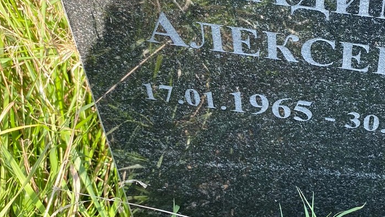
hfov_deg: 34.3
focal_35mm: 58
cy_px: 69
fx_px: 592
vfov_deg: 20.7
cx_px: 334
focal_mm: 4.25
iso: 32
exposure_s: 1/296
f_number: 1.8
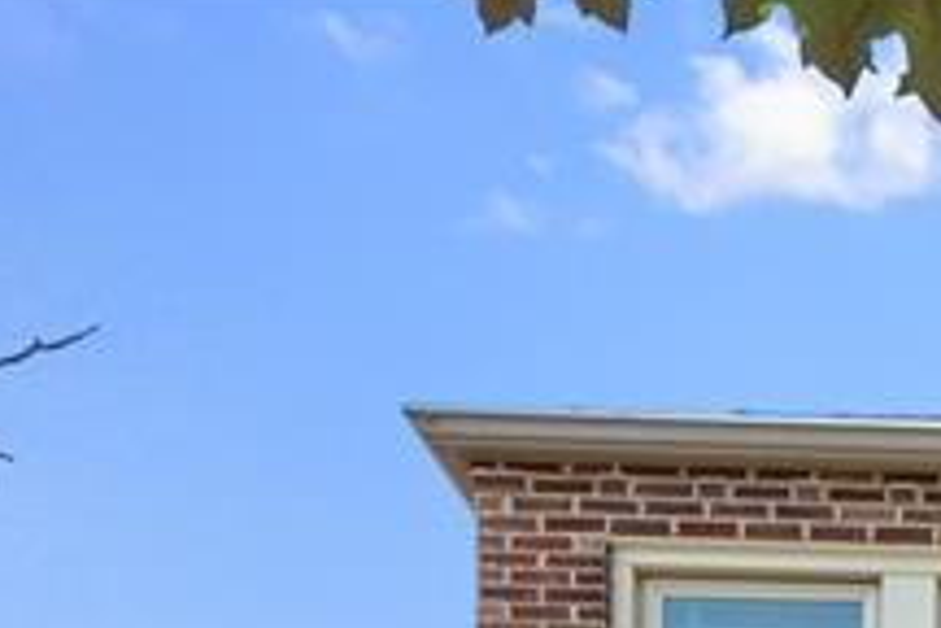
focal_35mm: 114
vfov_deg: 10.5
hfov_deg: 14.6
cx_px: 1930
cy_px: 1461
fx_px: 2980
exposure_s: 1/250
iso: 400
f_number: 8
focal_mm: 12
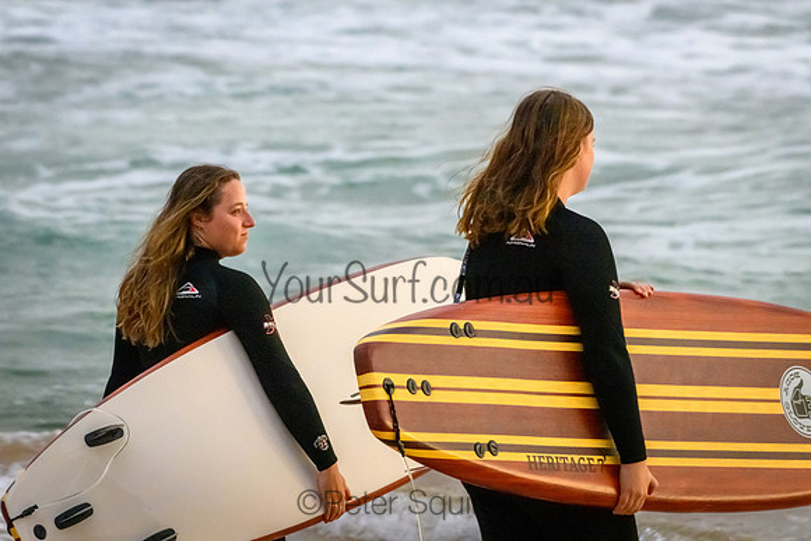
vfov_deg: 3.4
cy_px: 270
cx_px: 406
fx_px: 9013
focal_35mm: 400
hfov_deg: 5.2
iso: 18000
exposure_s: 1/4000
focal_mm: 400
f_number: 11
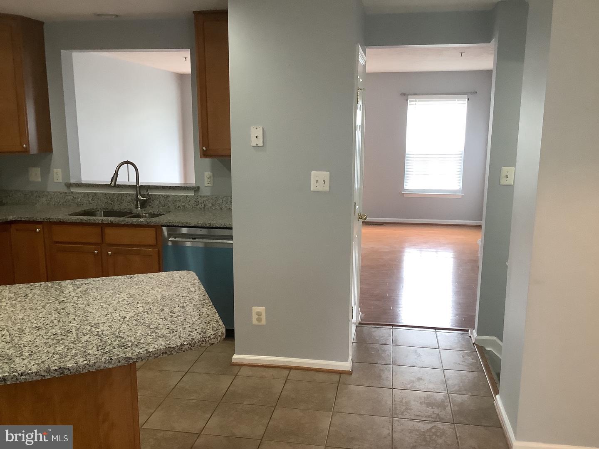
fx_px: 536
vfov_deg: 45.4
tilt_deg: -10.8
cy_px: 224
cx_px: 300
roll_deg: -0.7
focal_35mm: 31
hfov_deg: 58.4
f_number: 2.4
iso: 200
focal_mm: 3.3
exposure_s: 1/60
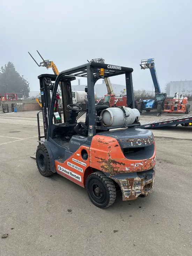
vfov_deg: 67.3
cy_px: 128
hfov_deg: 53.1
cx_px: 96
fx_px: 192
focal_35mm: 26
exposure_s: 1/1183
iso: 50
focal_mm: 5.7
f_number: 1.5
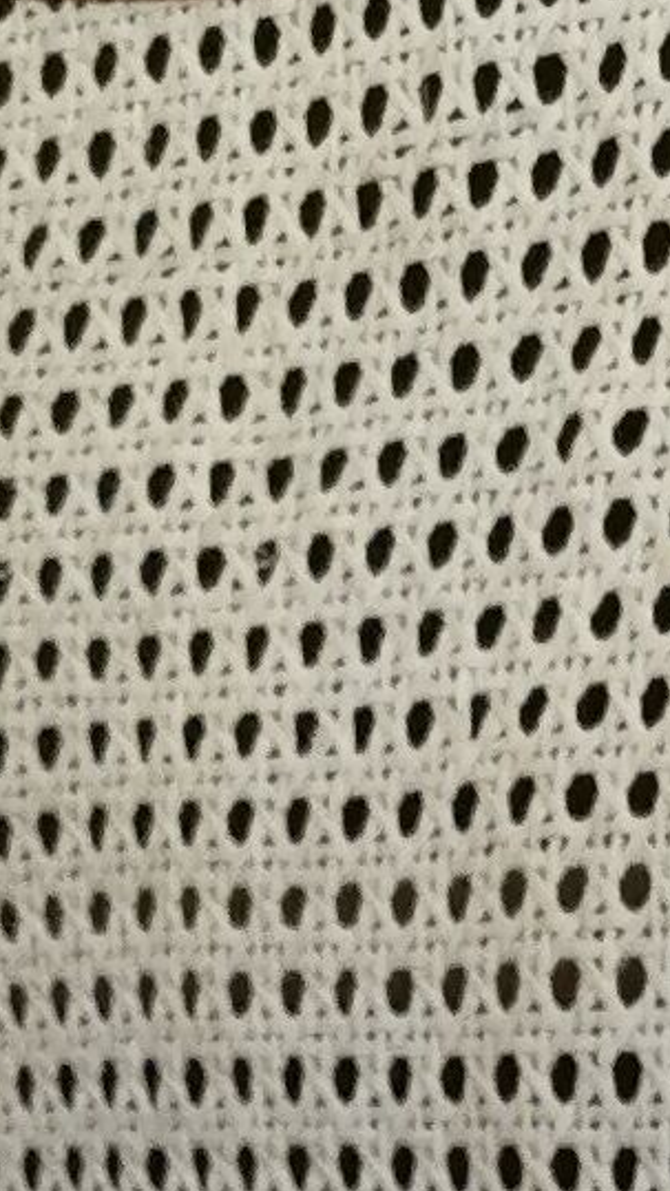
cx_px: 1530
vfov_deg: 9.5
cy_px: 2970
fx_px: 6288
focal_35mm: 199
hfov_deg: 5.9
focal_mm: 5.58
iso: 400
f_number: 1.8
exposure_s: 1/50
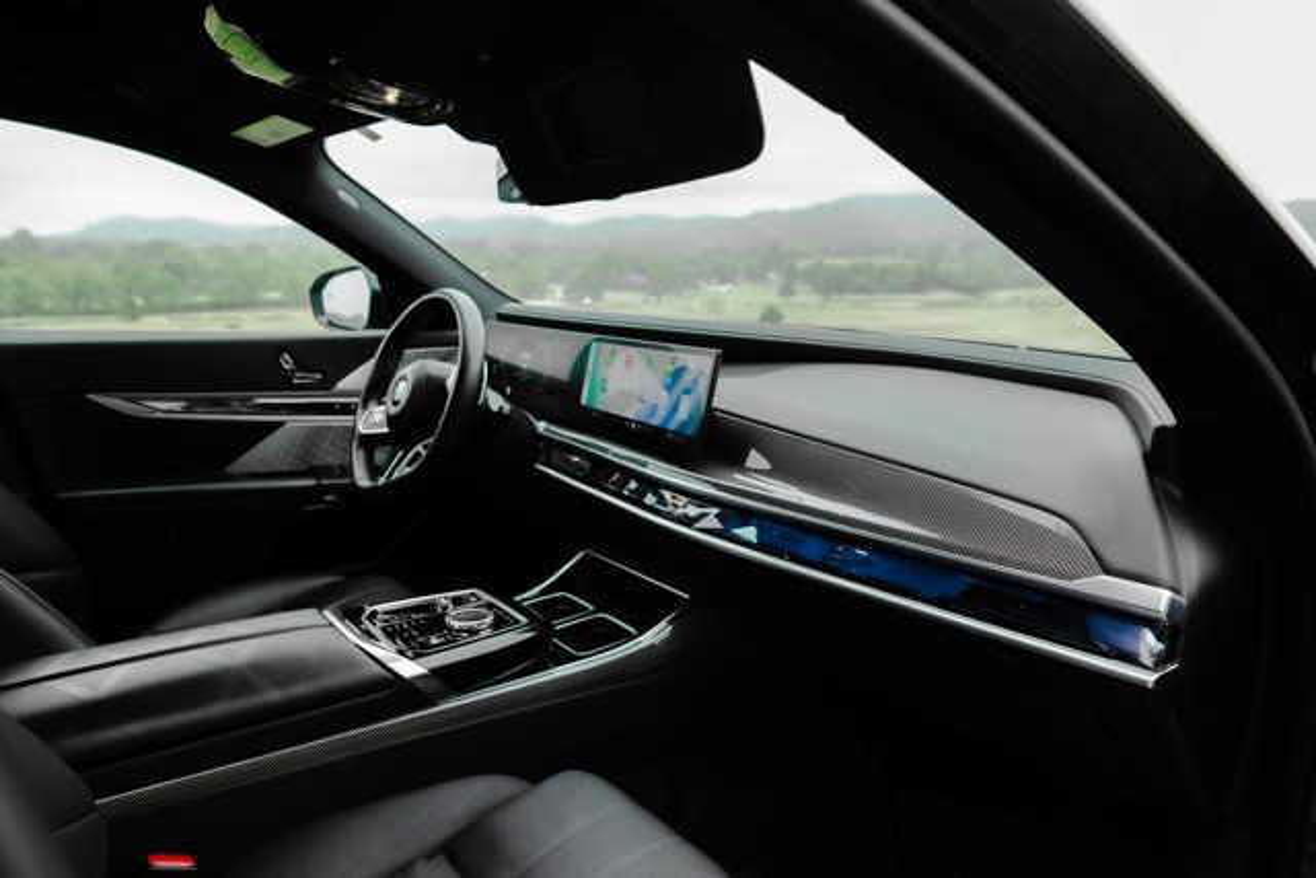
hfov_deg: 73.7
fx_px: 877
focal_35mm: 24
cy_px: 439
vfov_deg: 53.2
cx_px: 658
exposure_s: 1/200
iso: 640
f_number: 5
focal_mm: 24
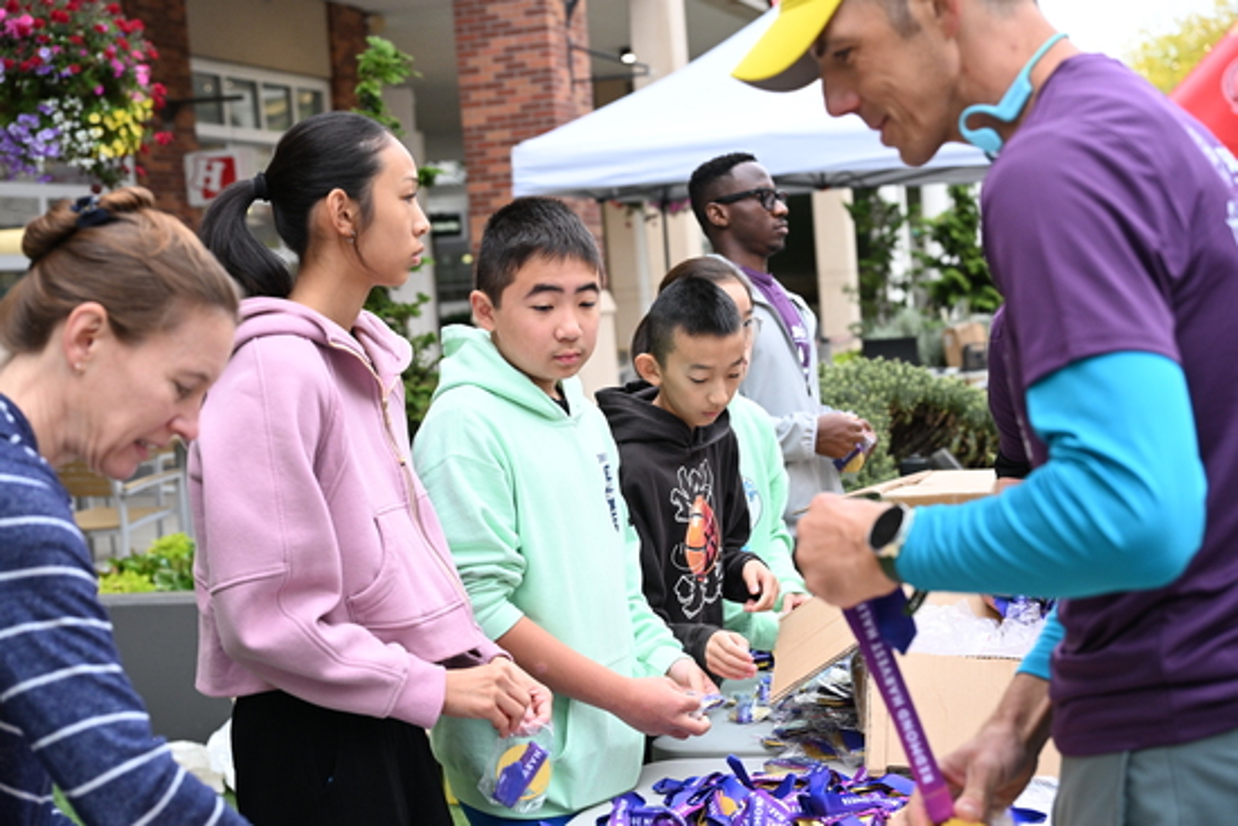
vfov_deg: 24.6
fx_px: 1892
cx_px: 619
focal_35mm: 55
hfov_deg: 36.2
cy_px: 413
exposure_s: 1/320
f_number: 4
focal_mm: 55
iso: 1600
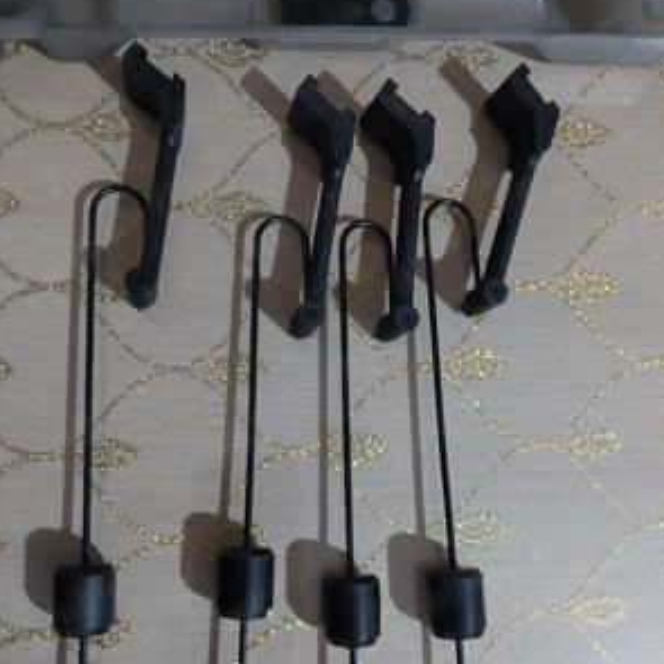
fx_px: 651
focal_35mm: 30
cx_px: 331
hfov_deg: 54.0
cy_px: 434
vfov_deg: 53.1
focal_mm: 5.23
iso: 640
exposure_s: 1/50
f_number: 1.8
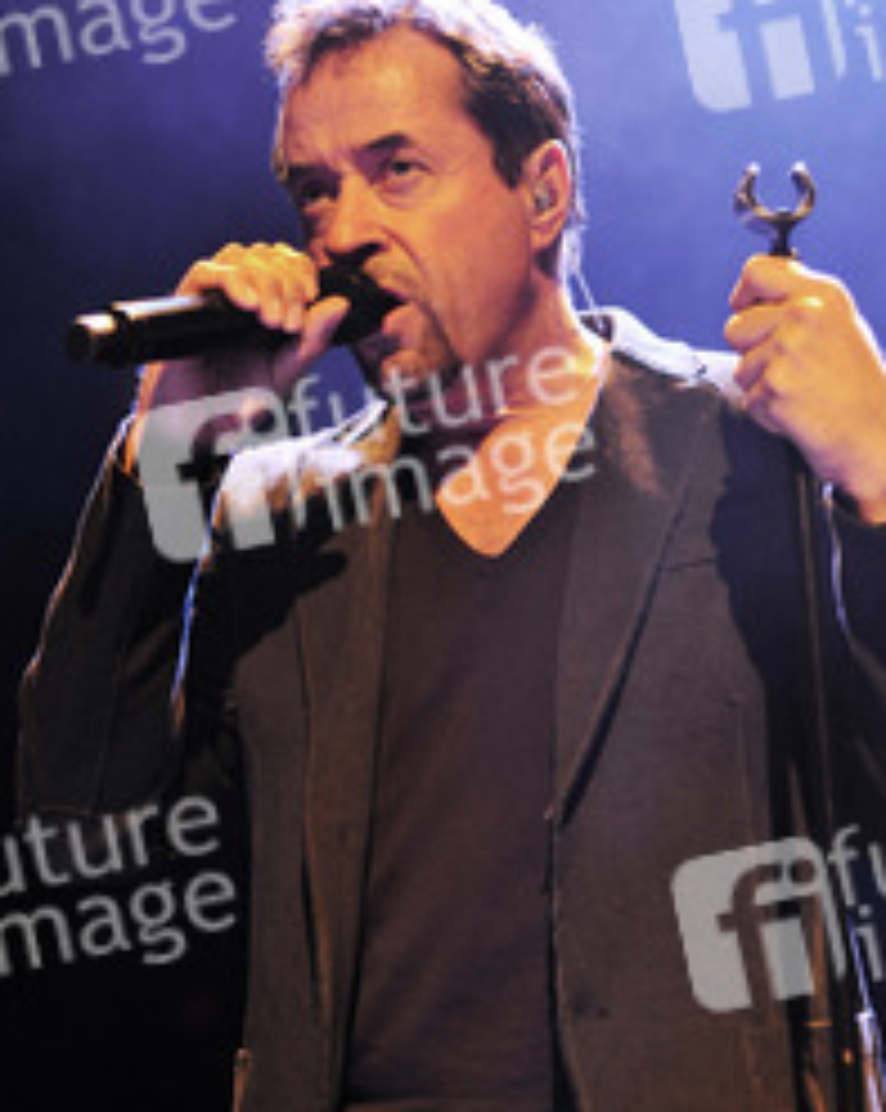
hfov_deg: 20.1
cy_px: 680
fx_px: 2496
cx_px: 495
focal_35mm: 76
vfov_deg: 25.0
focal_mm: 50
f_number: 2.2
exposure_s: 1/100
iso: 1600
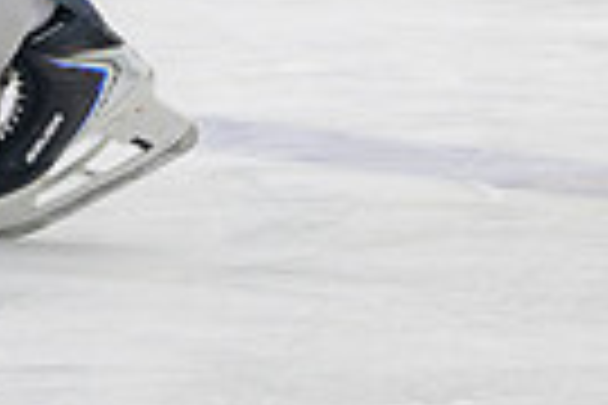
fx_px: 12362
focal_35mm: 732
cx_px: -126
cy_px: -454
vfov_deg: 1.9
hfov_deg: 2.8
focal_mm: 120
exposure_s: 1/640
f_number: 3.2
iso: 2000
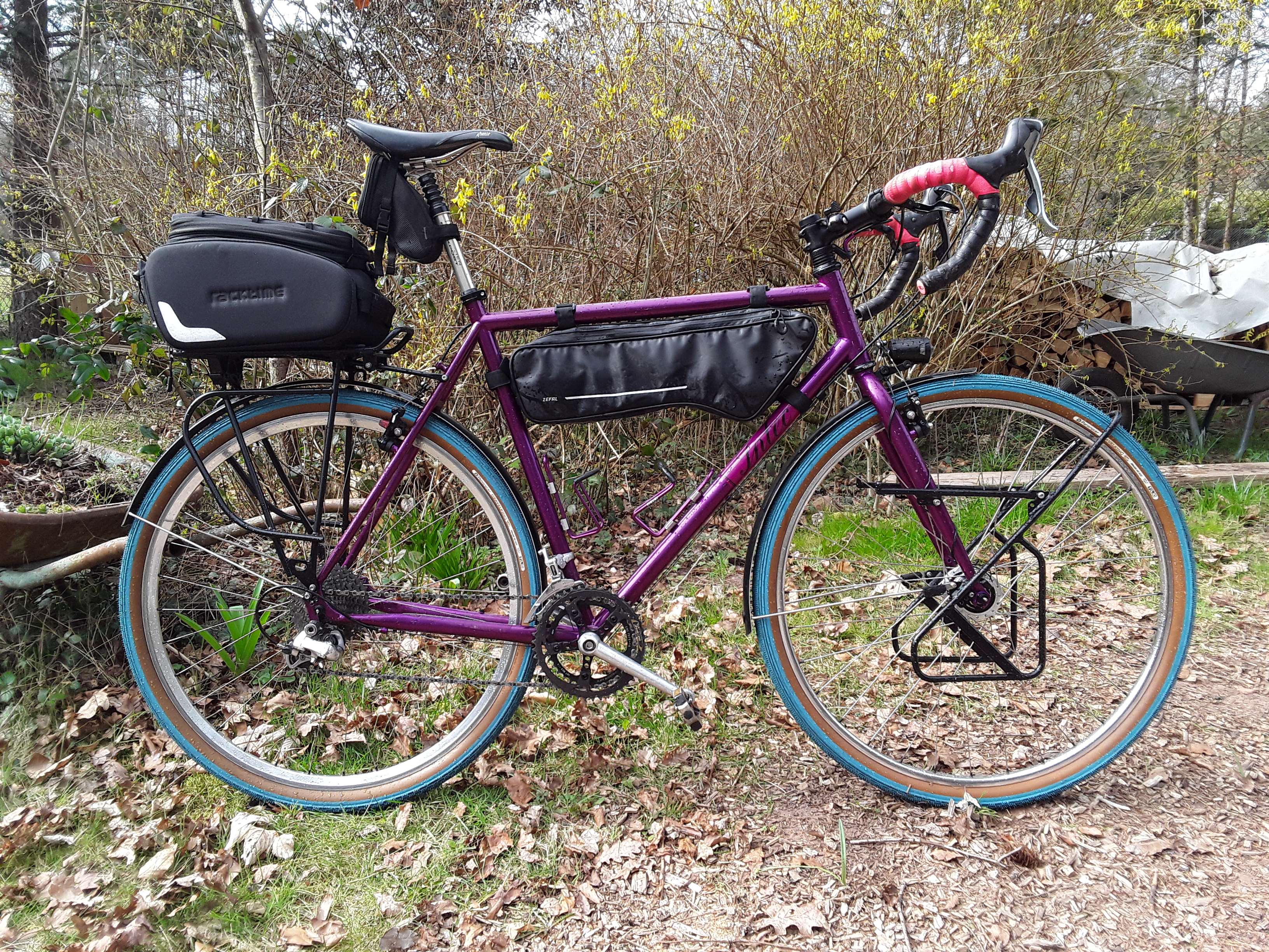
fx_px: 990
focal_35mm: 27
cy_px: 476
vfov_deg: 51.4
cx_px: 634
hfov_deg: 65.3
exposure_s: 1/381
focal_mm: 2.91
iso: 40
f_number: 1.9
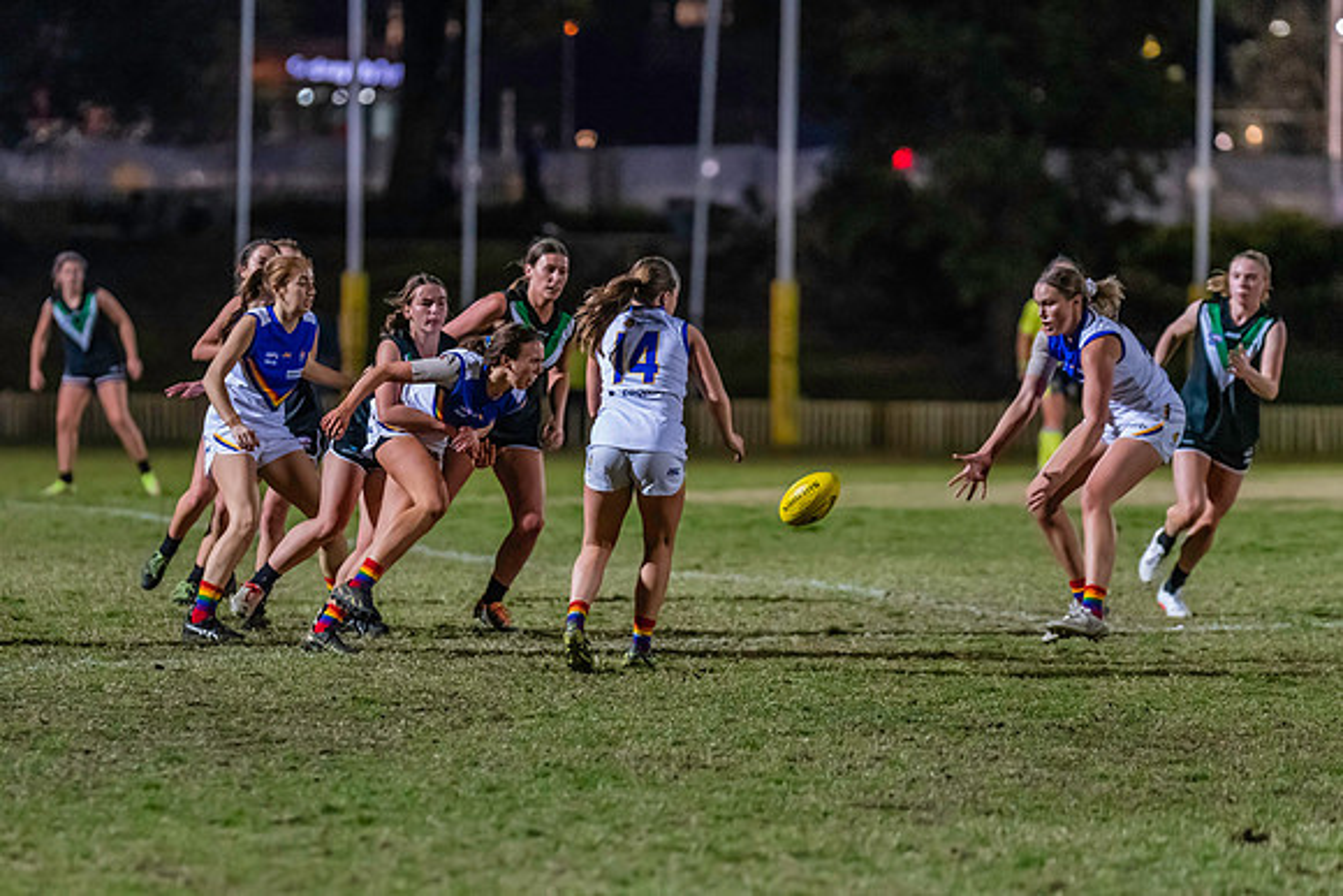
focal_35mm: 259
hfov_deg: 8.0
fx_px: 9656
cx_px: 569
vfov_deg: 5.3
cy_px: 486
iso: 10000
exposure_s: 1/1000
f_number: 2.8
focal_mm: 220
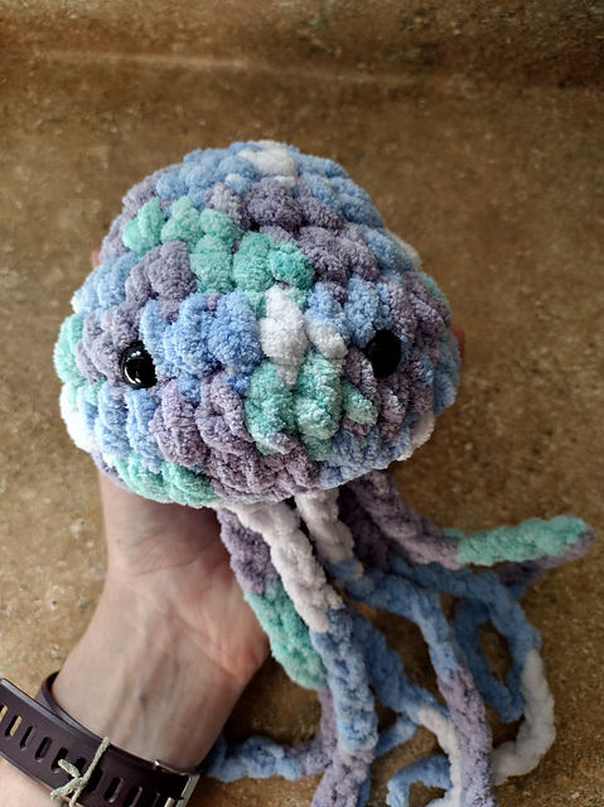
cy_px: 404
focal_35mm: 27
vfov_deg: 65.4
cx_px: 302
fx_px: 629
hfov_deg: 51.3
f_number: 1.7
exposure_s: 1/60
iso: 131
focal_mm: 4.71
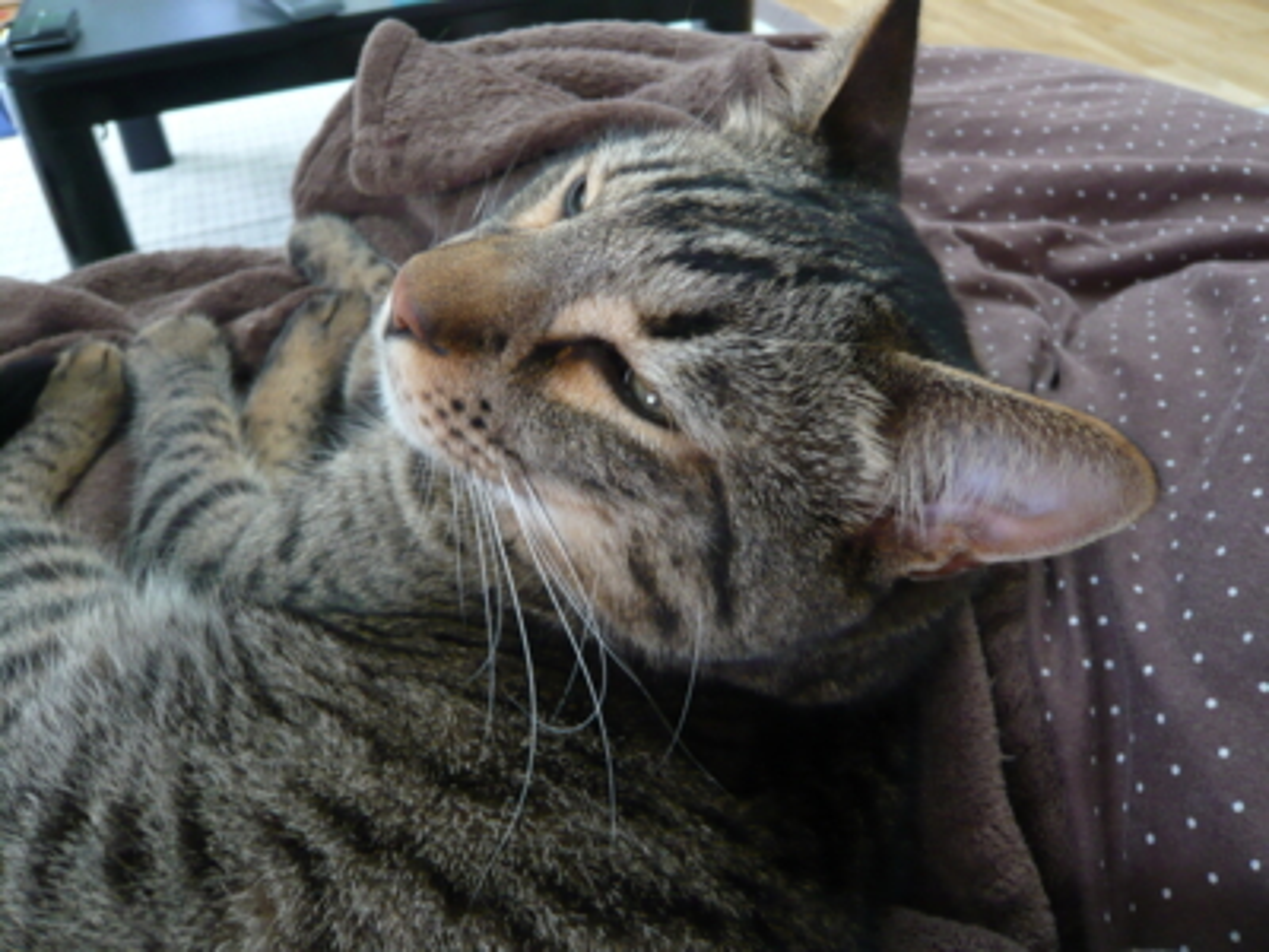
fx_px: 1026
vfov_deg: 49.7
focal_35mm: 28
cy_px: 476
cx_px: 634
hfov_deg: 63.4
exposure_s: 1/8
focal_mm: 4.6
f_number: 2.8
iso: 200
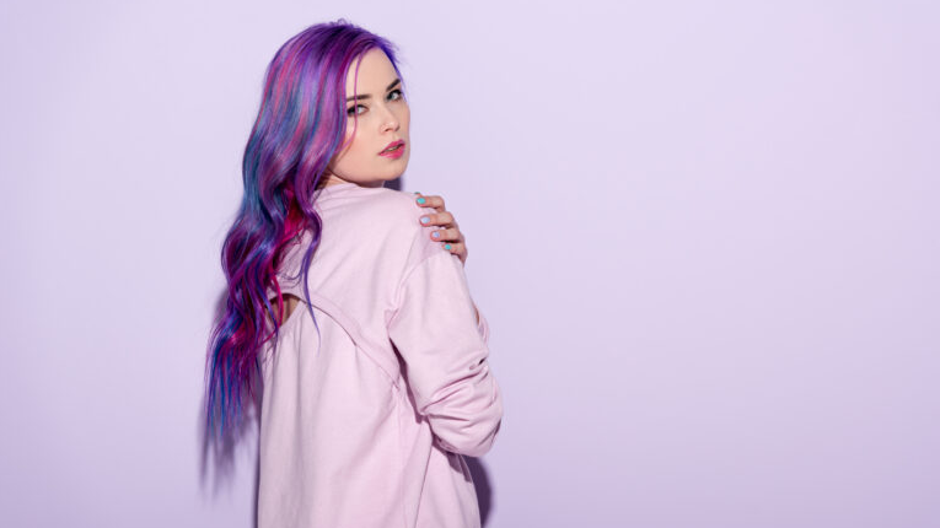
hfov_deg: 15.1
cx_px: 469
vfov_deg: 8.5
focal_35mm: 142
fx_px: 3539
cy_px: 289
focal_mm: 135
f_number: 5.6
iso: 100
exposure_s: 1/200
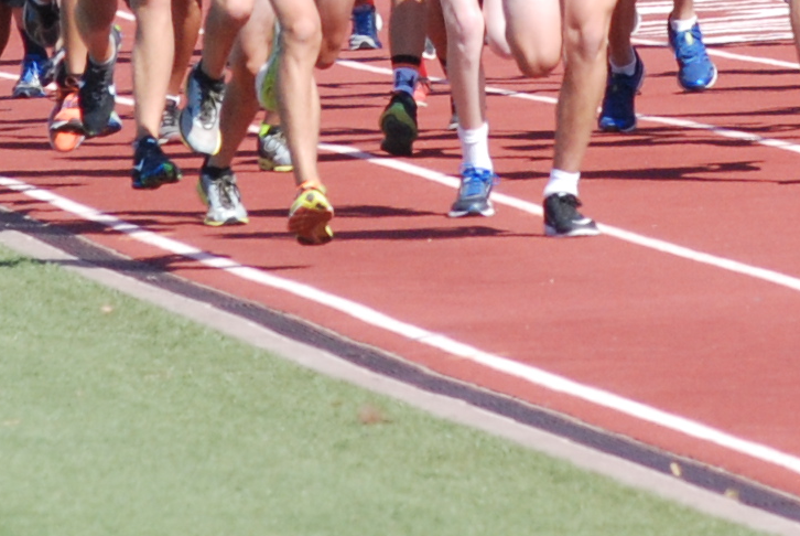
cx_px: 680
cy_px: -365
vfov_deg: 1.5
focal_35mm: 928
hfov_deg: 2.2
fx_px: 20647
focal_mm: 116
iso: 400
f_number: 7.1
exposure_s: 1/800
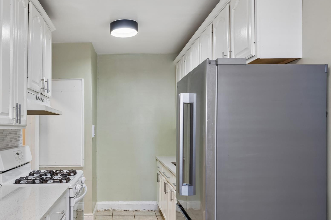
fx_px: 269
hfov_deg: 62.4
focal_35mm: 29
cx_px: 126
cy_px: 136
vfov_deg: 44.3
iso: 400
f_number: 13
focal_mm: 22.2
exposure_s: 1/4
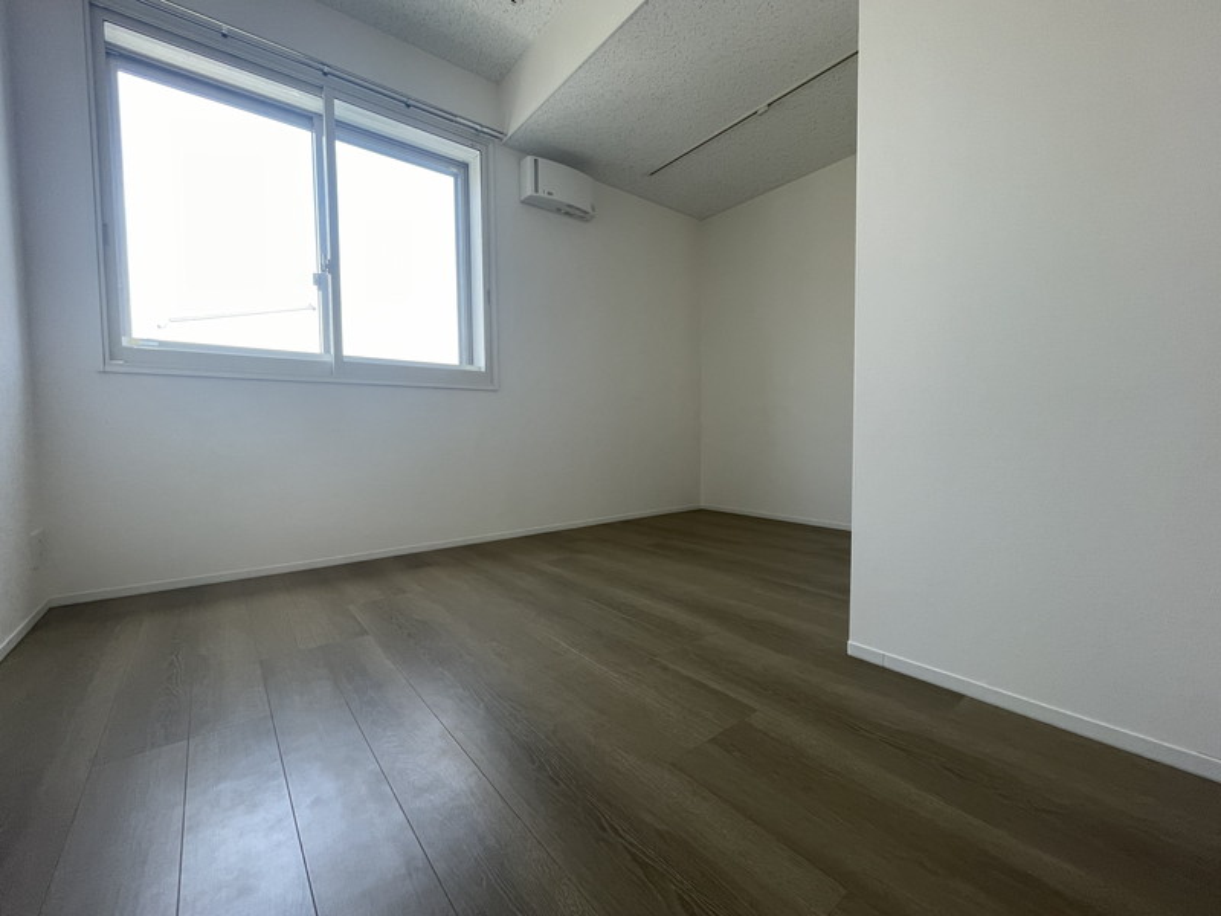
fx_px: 494
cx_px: 610
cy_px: 458
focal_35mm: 14
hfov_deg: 102.1
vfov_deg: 85.7
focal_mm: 1.55
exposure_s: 1/99
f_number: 2.4
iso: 100
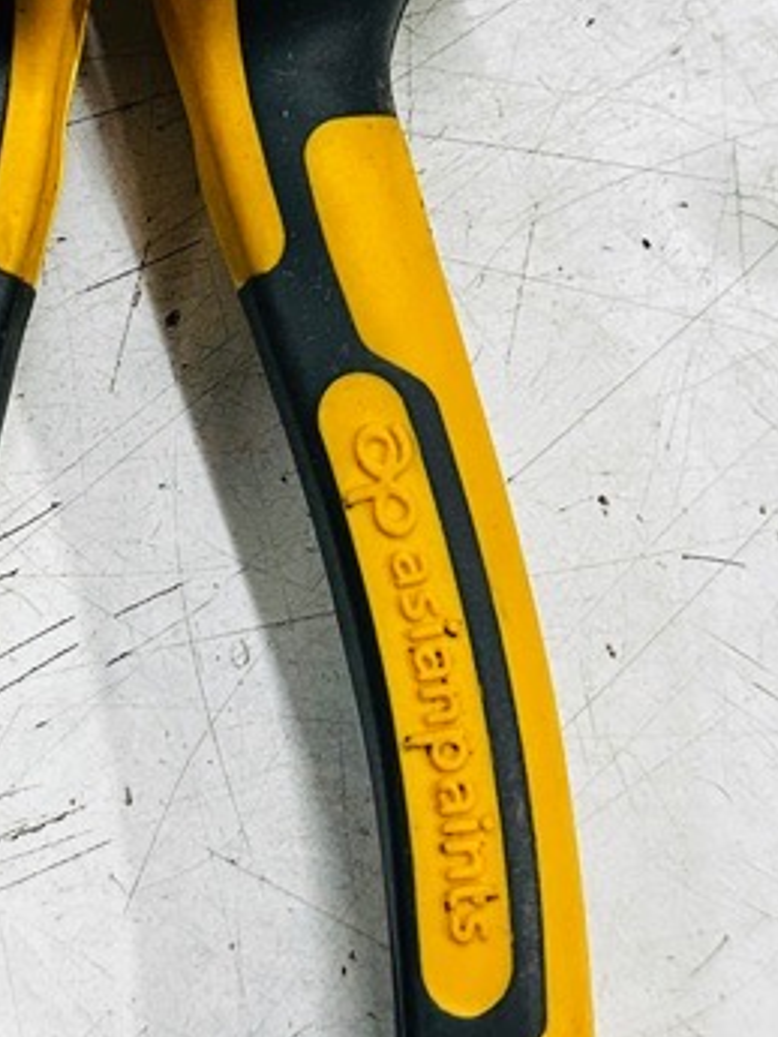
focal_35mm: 89
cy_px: 249
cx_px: 135
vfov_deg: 21.8
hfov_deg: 16.5
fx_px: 2665
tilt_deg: -78.8
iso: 200
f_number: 1.78
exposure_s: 1/121
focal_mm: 6.86
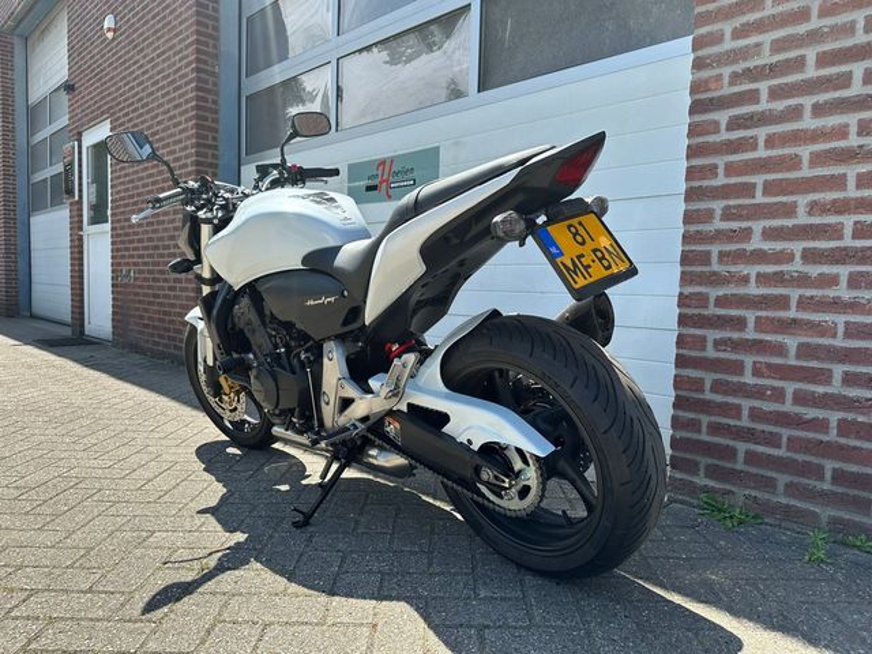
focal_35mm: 24
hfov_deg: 71.6
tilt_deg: -4.7
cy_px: 327
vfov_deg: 56.8
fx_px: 605
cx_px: 436
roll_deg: -1.4
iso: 80
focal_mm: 6.86
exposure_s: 1/1812
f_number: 1.78
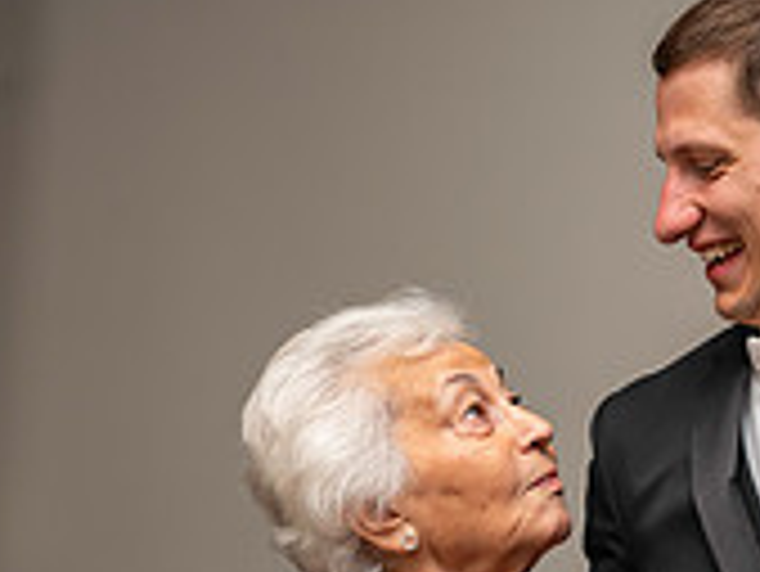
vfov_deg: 13.0
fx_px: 2461
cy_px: 608
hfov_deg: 17.2
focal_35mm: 112
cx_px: 715
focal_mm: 34
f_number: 4.5
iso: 800
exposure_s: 1/125
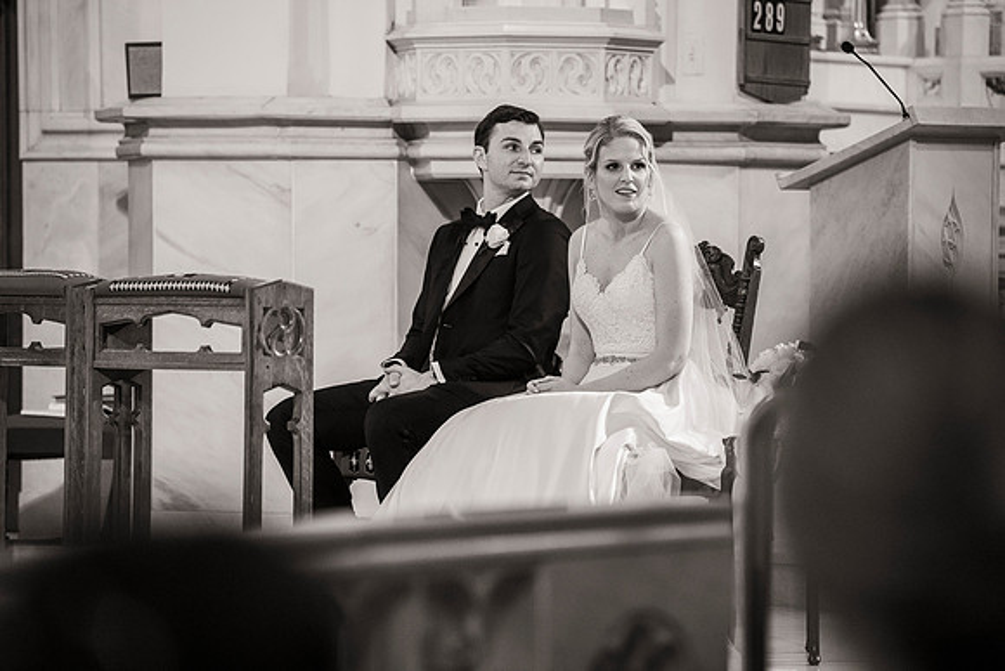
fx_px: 4886
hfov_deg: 11.7
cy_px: 336
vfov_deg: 7.9
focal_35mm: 175
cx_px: 502
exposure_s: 1/250
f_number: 3.2
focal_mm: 175
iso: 2500
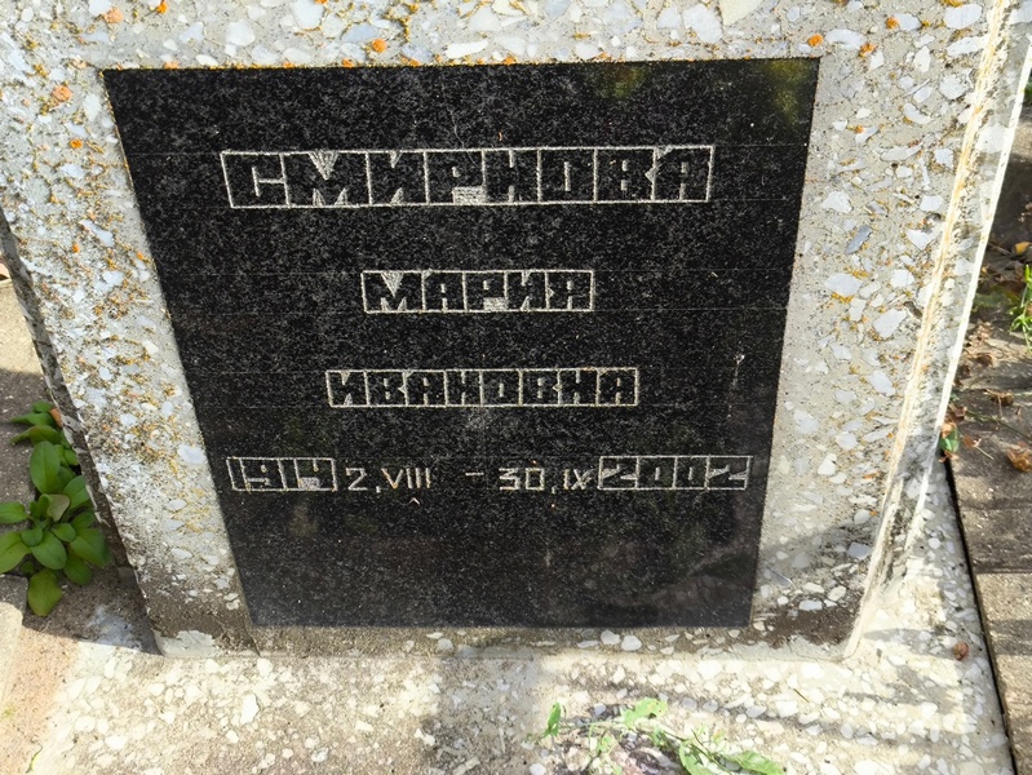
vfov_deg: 29.1
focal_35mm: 50
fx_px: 1491
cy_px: 388
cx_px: 516
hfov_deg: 38.2
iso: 50
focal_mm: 4.71
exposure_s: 1/676
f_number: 1.7
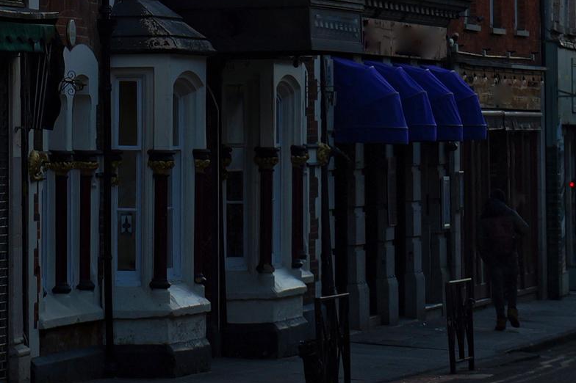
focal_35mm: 294
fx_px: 4702
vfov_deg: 4.6
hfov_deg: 7.0
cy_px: -383
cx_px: 24
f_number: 8
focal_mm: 60
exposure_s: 1/320
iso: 100
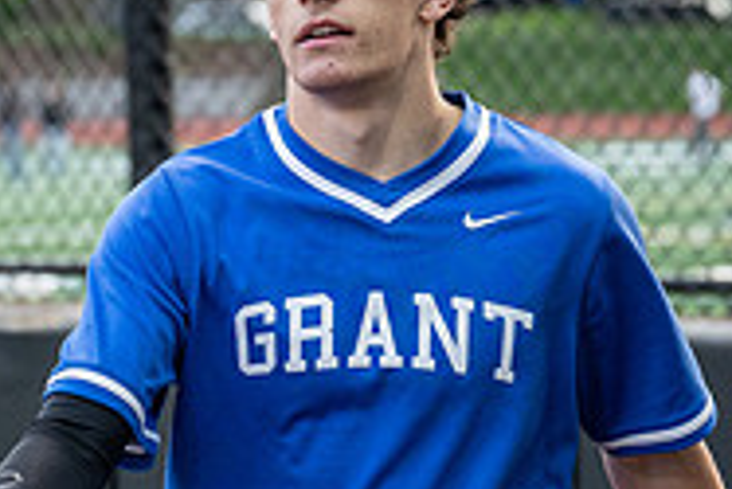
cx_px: -7
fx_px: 5718
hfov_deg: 7.3
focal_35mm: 281
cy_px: 224
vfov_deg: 4.9
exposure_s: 1/1000
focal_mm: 70
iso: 1250
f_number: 3.2
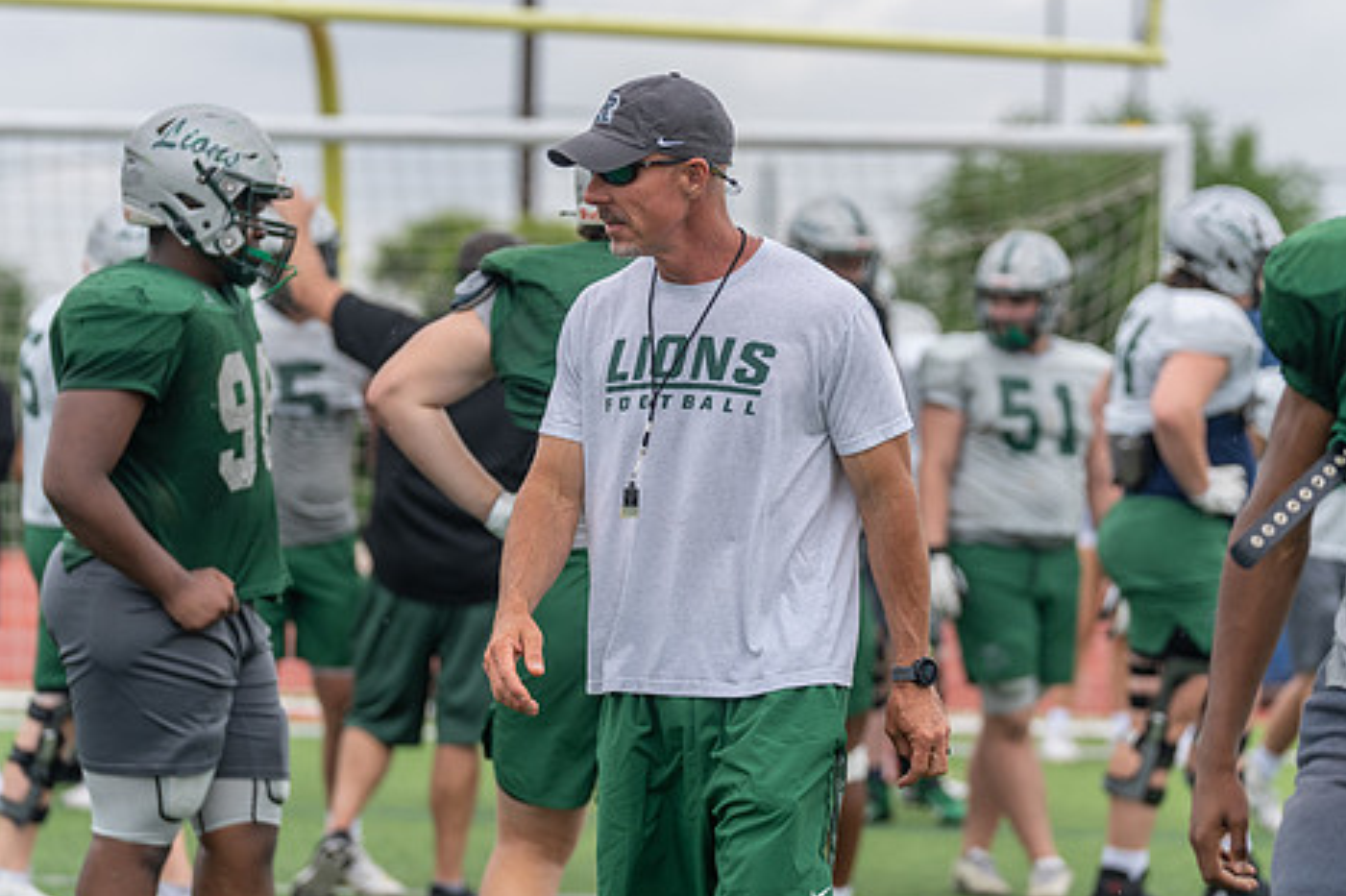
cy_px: 362
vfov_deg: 7.7
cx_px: 718
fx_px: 6690
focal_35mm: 179
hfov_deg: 11.5
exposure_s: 1/1250
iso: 200
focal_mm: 144
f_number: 3.5
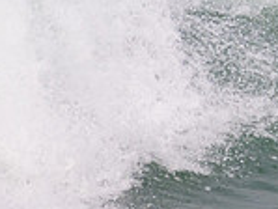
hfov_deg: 0.7
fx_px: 24120
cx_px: 532
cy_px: 3
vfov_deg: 0.5
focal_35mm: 3001
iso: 1600
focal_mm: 800
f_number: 11
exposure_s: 1/2000
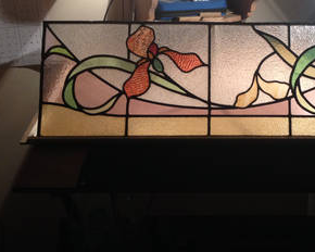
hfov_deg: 31.4
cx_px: 232
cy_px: 91
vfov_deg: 25.7
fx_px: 550
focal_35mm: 59
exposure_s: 1/20
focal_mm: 4.28
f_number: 2.4
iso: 200
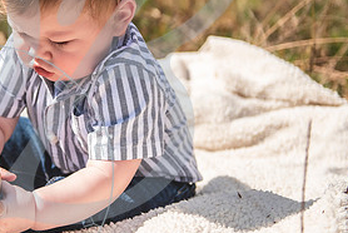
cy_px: 68
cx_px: 48
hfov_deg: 20.1
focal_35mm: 100
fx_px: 968
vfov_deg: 13.7
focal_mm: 48
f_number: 2.8
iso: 100
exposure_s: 1/2000
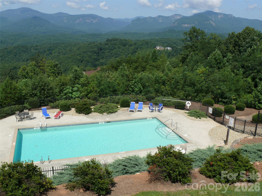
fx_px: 265
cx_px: 131
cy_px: 98
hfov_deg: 52.6
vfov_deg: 40.7
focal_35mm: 35
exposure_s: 1/500
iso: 100
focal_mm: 7.4
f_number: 6.3
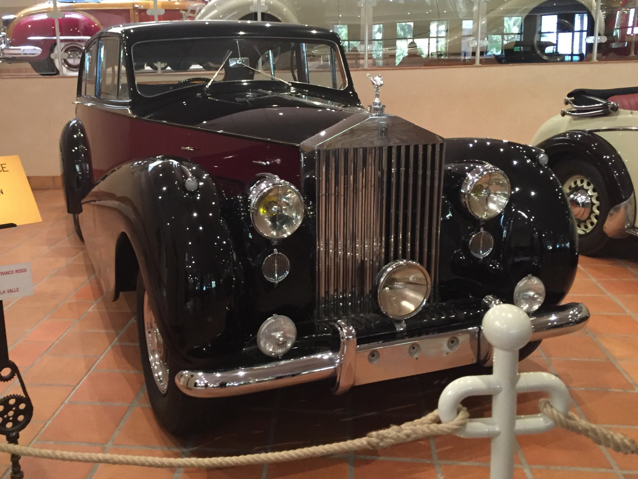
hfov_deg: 51.0
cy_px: 211
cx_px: 253
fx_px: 664
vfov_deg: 39.6
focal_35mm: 36
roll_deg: +0.7
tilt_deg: -12.8
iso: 250
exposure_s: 1/17
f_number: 2.2
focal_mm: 4.15
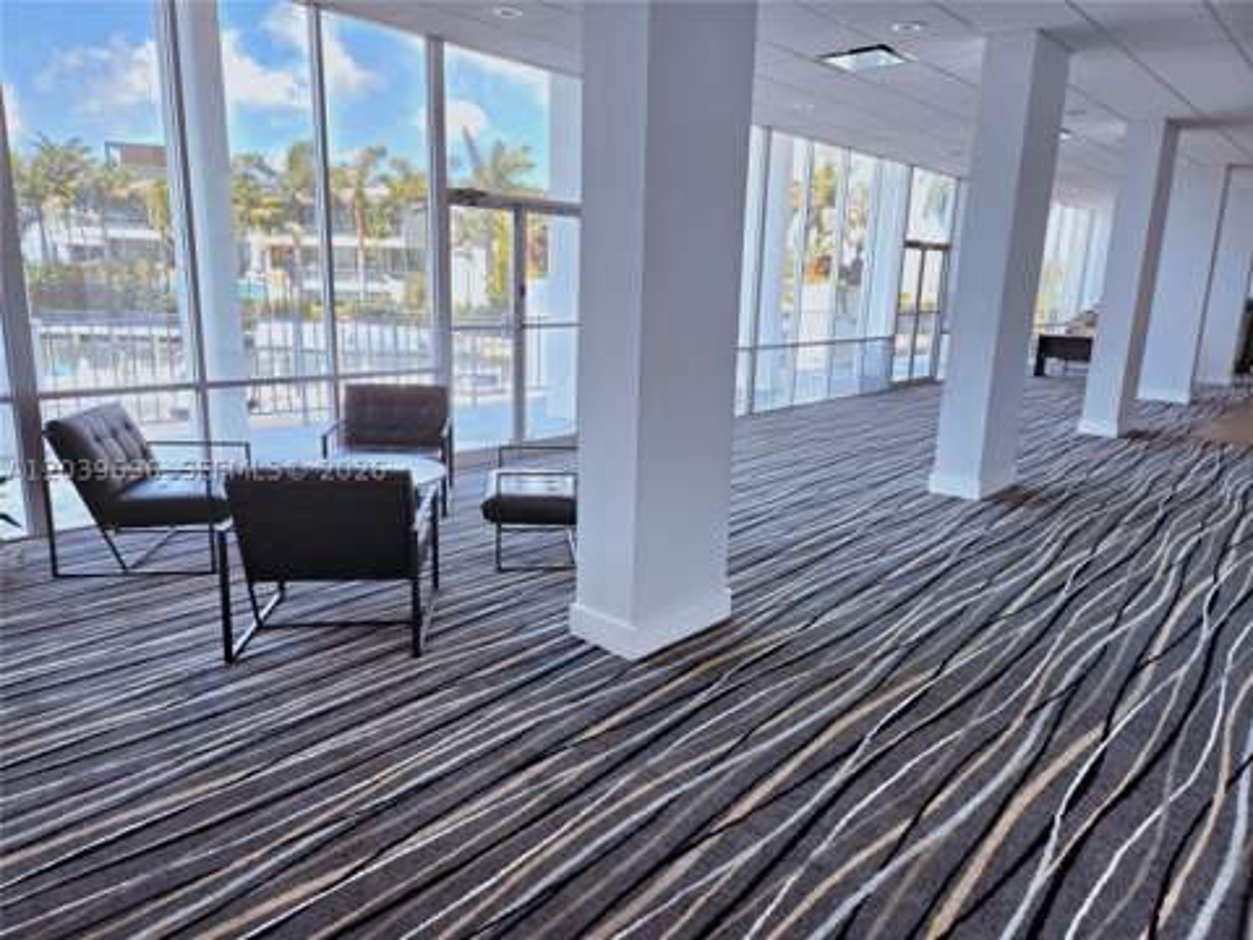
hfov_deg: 73.9
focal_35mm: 23
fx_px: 833
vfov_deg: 58.9
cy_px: 470
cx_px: 626
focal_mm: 5.4
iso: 50
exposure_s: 1/182
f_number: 1.8
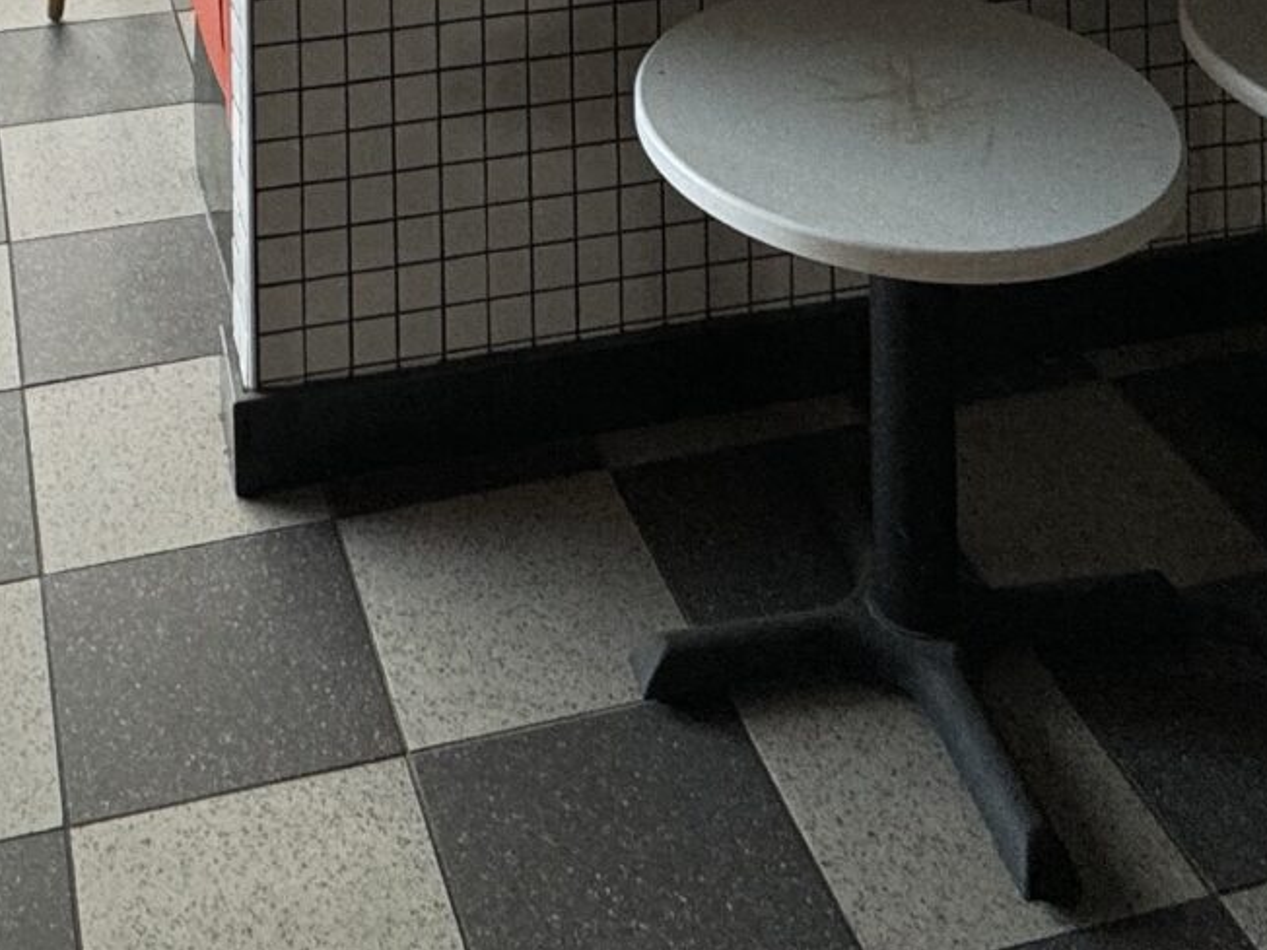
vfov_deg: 18.4
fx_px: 2013
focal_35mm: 55
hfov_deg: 34.4
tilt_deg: +0.5
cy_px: -907
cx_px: 361
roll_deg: -1.2
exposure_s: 1/99
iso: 100
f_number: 2.2
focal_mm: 2.22
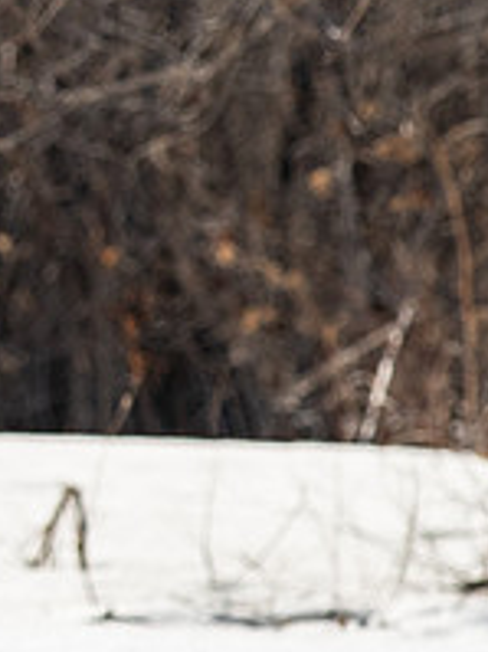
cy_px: 214
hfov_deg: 1.0
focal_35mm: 1534
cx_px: -462
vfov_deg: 1.3
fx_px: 28865
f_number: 7.1
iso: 400
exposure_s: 1/2000
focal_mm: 300
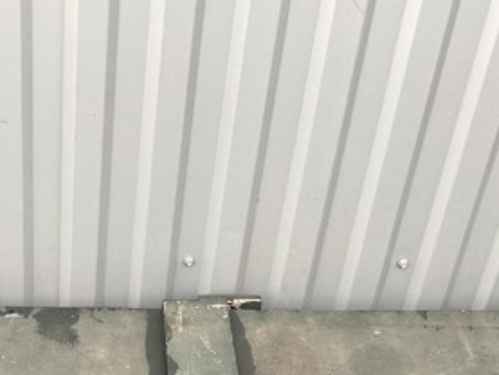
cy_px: 425
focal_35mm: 67
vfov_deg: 20.8
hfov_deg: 28.1
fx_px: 966
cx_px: 74
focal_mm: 3
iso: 40
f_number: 1.8
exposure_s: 1/122
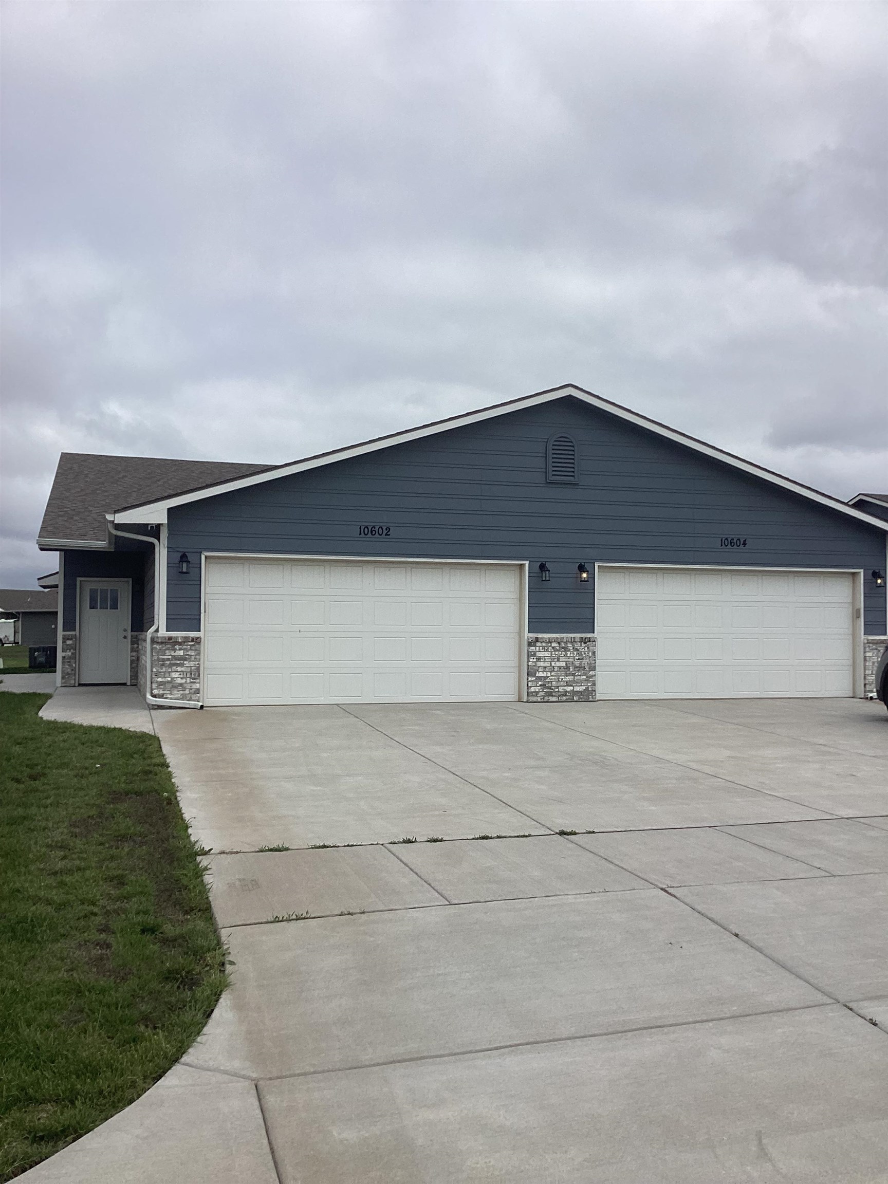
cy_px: 592
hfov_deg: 45.4
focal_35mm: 31
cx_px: 444
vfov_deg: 58.4
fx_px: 1060
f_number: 2.4
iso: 25
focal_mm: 3.3
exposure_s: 1/2717
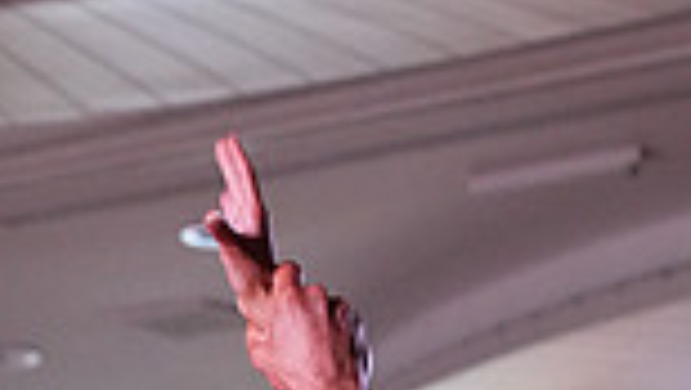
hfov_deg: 6.3
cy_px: 1116
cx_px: 648
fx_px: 6291
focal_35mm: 343
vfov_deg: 3.5
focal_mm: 87
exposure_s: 1/400
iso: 10000
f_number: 5.6
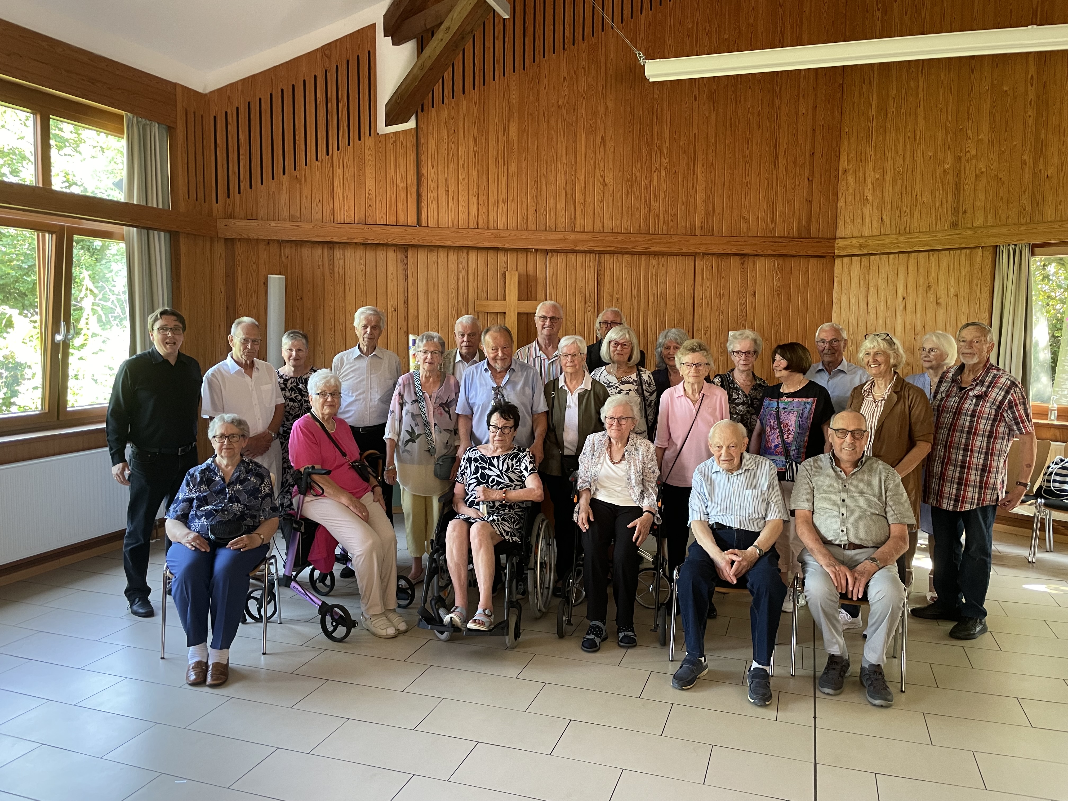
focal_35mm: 26
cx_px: 534
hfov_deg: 67.3
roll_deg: -0.1
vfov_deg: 53.1
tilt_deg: -7.4
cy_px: 400
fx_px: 802
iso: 250
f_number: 1.6
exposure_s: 1/60
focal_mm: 4.2
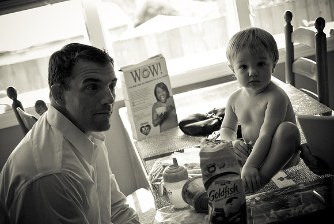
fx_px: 641
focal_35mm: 69
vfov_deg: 19.8
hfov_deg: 29.2
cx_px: 167
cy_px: 112
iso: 640
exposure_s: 1/250
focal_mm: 46
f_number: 2.8
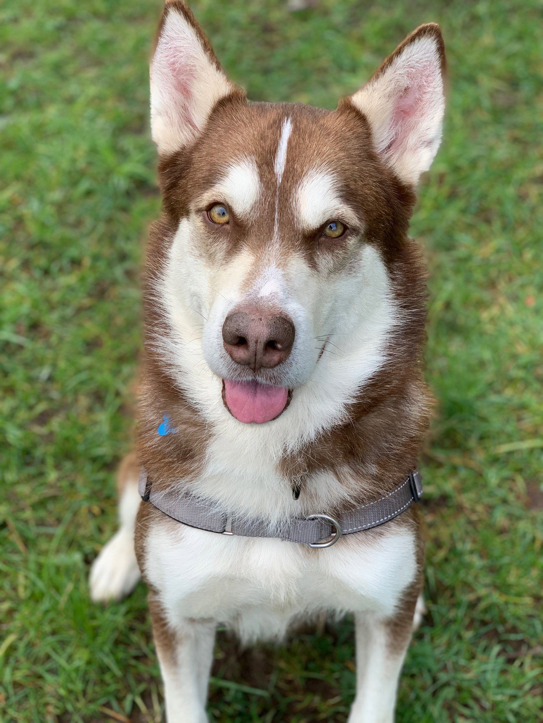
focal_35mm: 52
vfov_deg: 36.8
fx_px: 1088
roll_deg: -1.2
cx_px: 272
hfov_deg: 28.0
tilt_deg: -39.6
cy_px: 362
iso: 25
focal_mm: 6
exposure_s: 1/122
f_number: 2.4
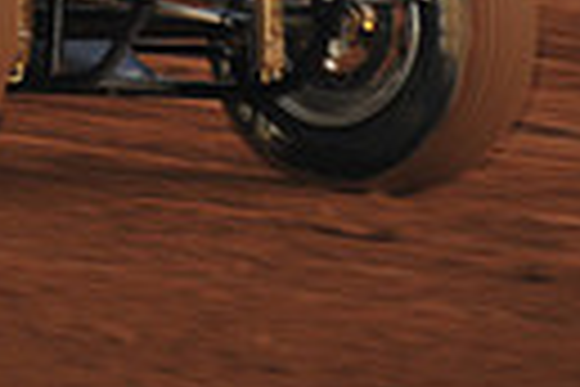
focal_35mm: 764
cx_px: -513
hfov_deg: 2.7
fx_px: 12308
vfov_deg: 1.8
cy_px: -378
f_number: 7.1
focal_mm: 170
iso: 500
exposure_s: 1/320
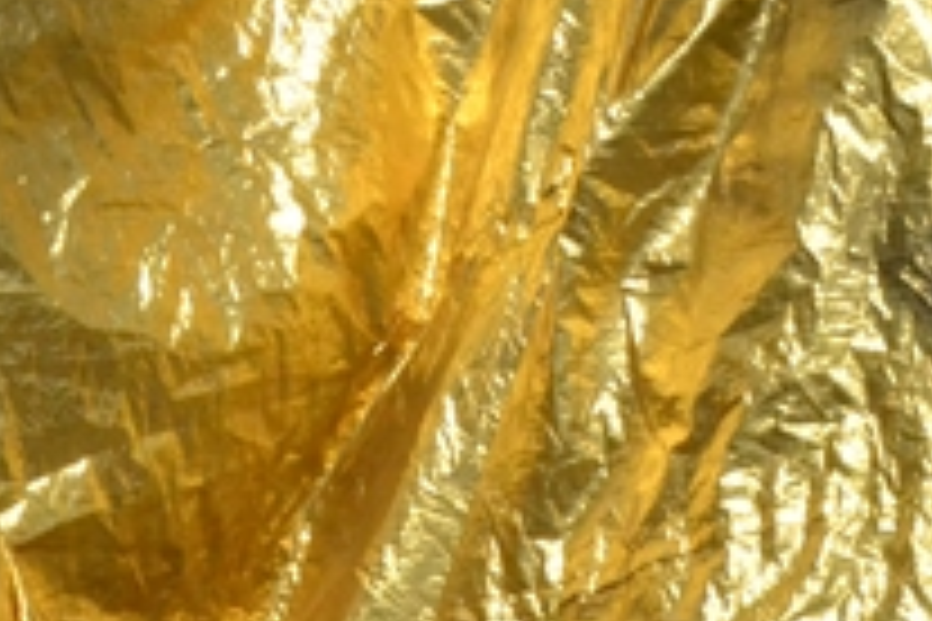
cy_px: -745
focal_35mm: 517
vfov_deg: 2.6
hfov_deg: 4.0
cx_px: 198
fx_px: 13391
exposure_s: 1/4000
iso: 3200
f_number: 16
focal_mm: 75
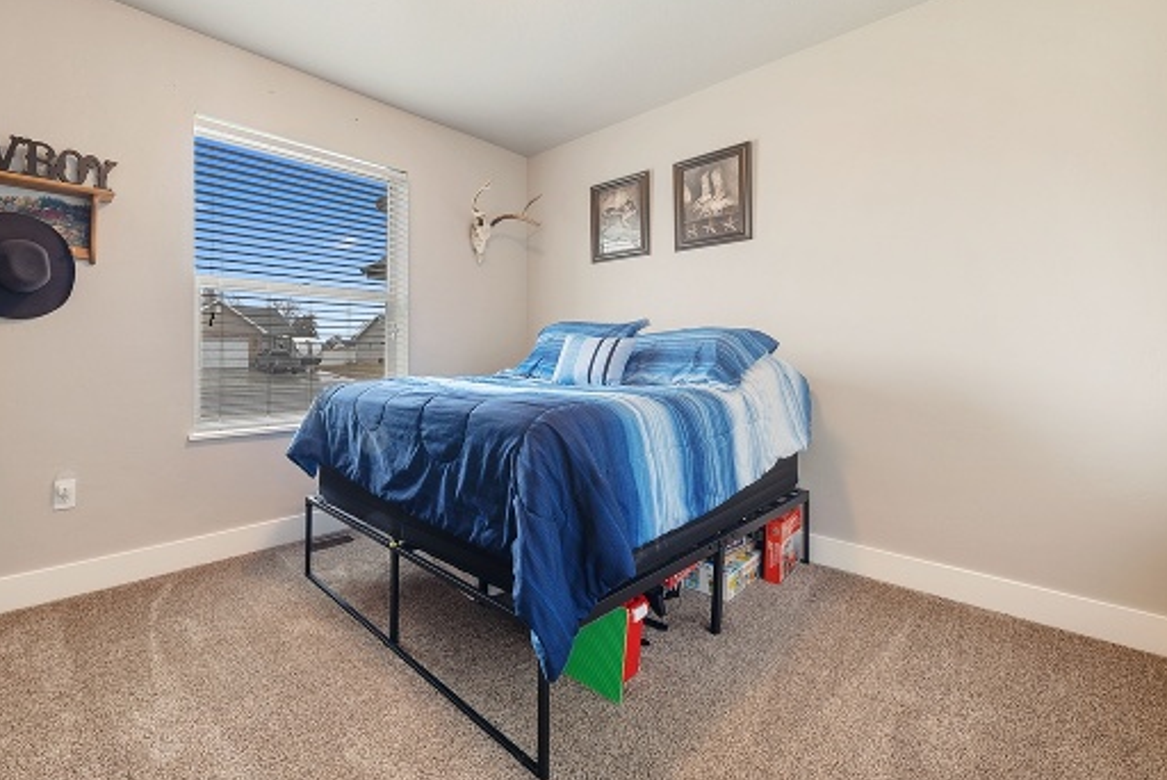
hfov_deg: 98.7
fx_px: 487
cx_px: 454
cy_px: 346
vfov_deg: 77.1
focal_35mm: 15
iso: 64
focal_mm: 12
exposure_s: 1.3
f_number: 8
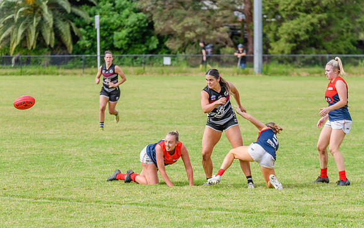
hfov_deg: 8.6
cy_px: 131
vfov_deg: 5.4
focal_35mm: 245
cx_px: 180
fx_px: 2430
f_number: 5.6
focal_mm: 180
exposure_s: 1/2000
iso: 800
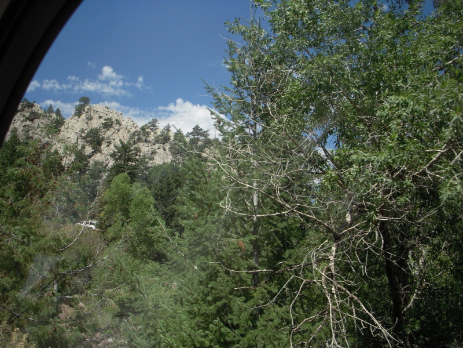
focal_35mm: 38
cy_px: 174
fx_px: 508
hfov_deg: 49.0
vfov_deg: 37.7
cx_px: 232
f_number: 3.3
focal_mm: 6.3
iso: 100
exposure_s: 1/800
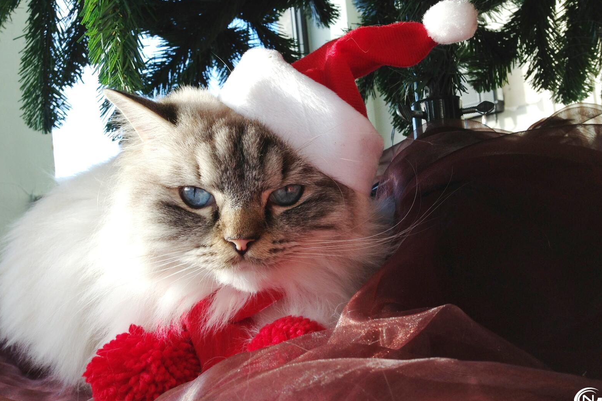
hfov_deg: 54.4
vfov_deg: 37.9
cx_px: 304
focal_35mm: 35
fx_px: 585
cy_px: 196
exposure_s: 1/125
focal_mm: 4.13
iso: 50
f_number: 2.4
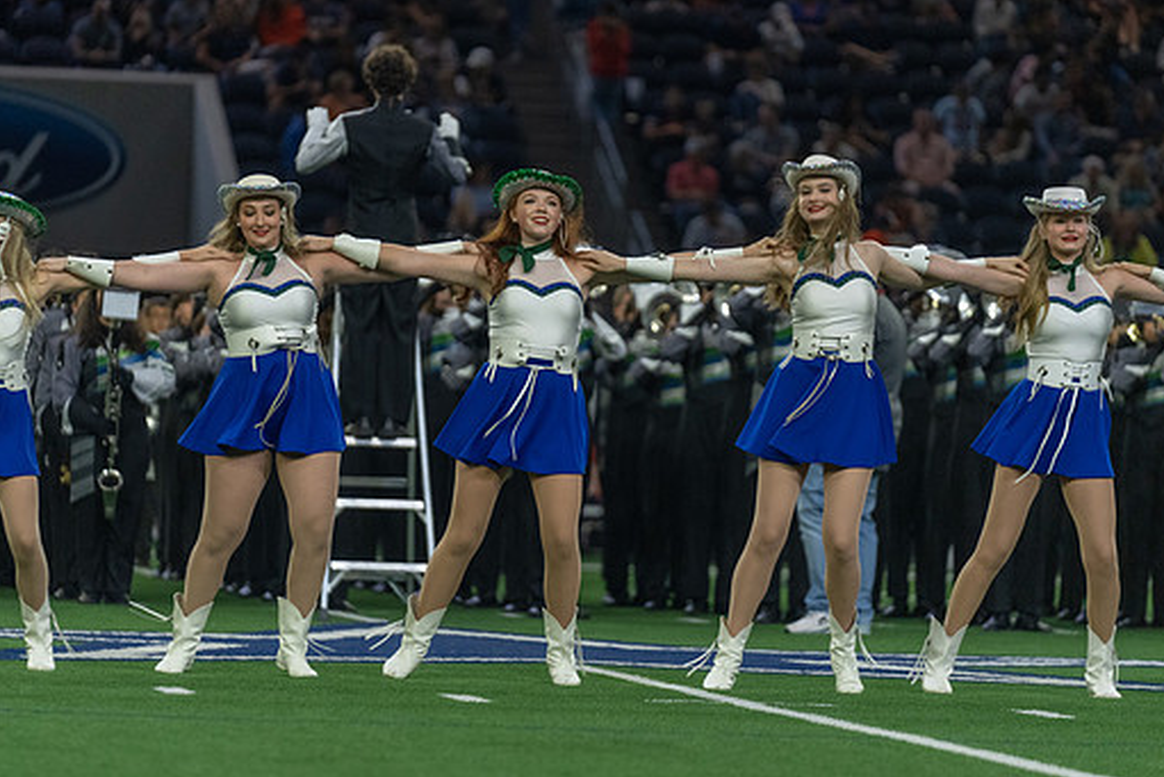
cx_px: 528
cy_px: 366
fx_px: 7341
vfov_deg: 6.1
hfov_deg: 9.1
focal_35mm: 227
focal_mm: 200
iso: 3200
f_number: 2.8
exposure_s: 1/1000
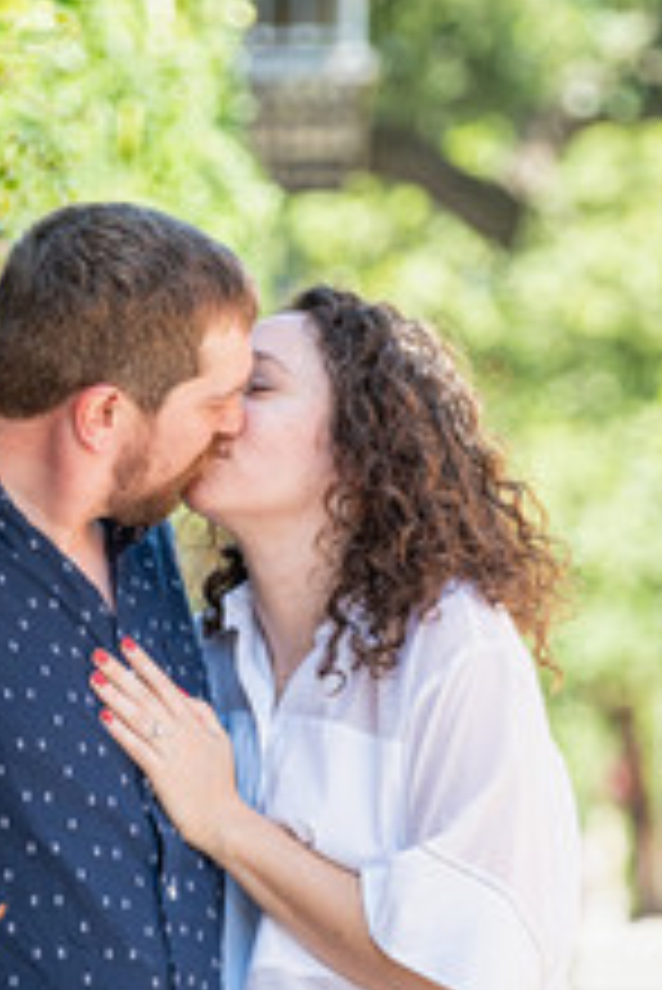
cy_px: 466
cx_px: 350
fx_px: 9501
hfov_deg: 4.0
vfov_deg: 6.0
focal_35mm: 345
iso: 160
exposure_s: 1/500
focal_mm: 110.6
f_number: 2.8
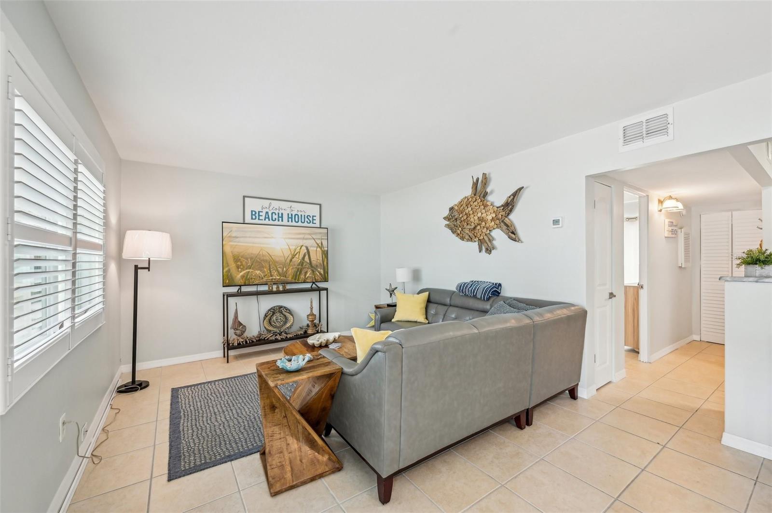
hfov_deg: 104.3
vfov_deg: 81.1
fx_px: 300
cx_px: 386
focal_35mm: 14
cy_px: 256
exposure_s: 1/13
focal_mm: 14
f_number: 8
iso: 400
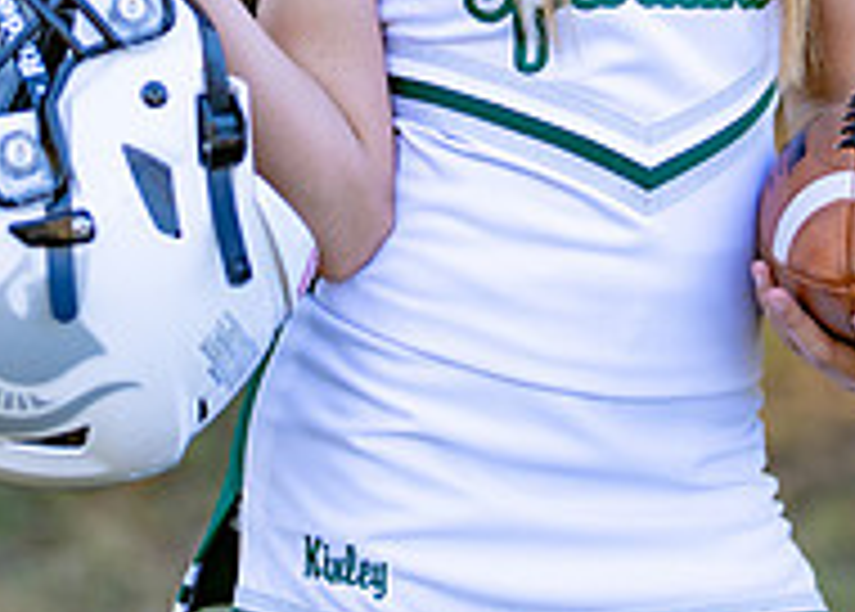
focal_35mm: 171
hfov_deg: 11.7
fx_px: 4155
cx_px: 585
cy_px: -167
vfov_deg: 8.3
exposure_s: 1/1250
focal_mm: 50
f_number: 1.2
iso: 100
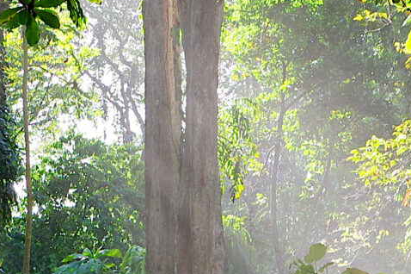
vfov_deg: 7.1
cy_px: 295
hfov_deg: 10.7
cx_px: 187
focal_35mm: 193
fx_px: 2202
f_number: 8
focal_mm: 24
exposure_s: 1/60
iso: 200
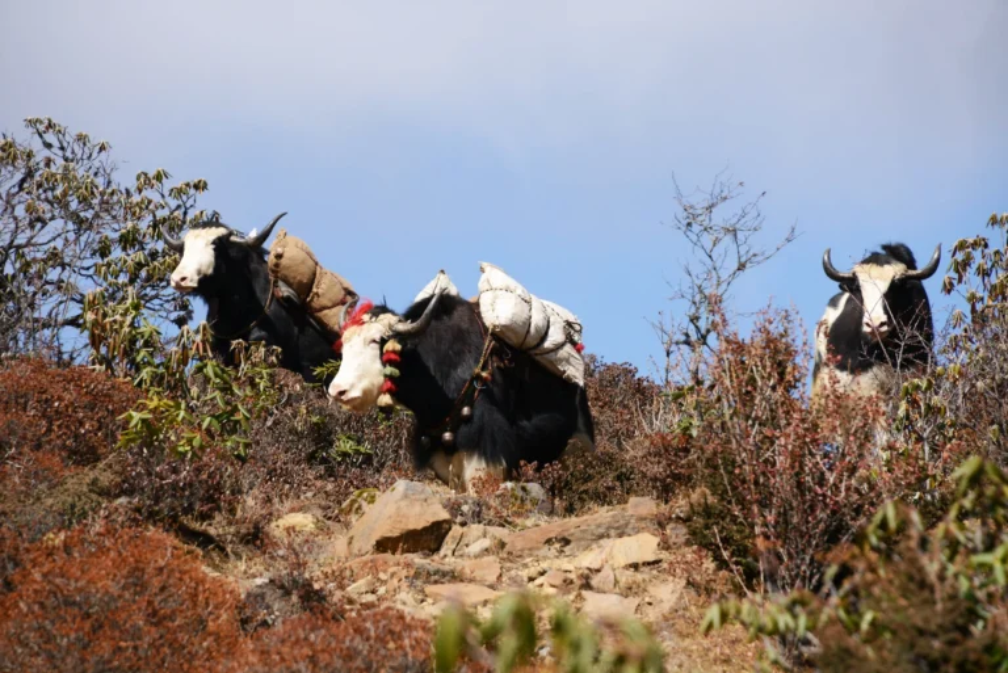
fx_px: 8404
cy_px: 336
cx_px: 504
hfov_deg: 6.9
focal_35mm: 300
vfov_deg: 4.6
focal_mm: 300
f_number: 10
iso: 160
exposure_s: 1/400
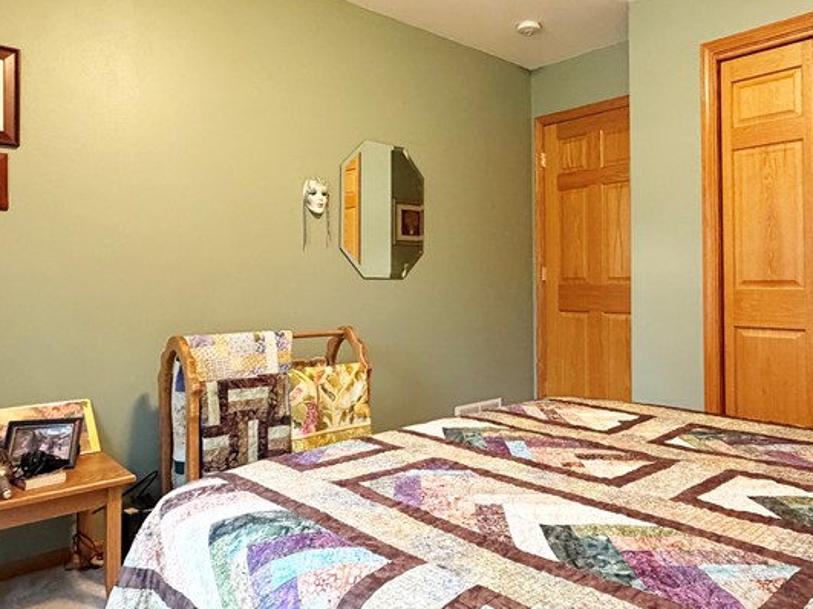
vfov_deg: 51.3
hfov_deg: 65.3
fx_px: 634
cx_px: 435
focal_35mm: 27
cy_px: 274
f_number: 2.2
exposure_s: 1/60
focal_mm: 2.22
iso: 640
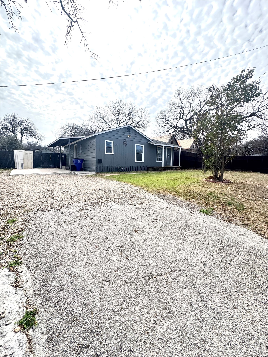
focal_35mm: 14
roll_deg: -0.2
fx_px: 145
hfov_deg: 85.7
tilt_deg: -6.9
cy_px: 178
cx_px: 134
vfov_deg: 102.1
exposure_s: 1/2208
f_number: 2.2
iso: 50
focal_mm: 2.22
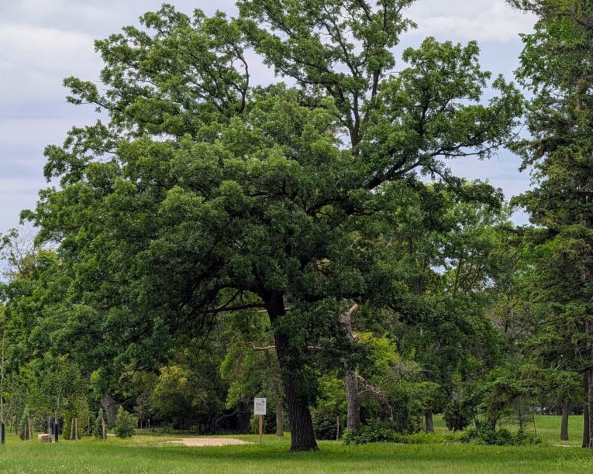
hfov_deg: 13.4
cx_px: 295
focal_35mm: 144
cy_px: 195
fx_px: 2527
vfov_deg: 10.7
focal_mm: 17.91
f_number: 2.8
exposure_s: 1/1294
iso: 47
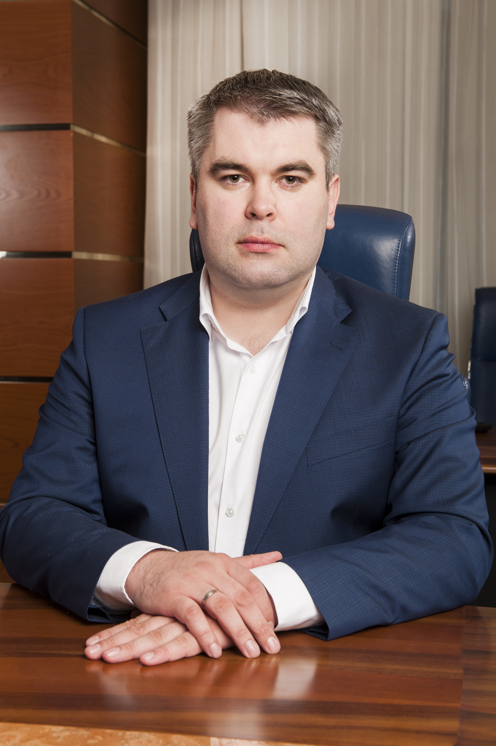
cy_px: 373
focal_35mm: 48
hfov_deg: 28.0
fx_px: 993
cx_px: 248
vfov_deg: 41.1
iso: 200
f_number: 8
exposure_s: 1/250
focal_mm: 48
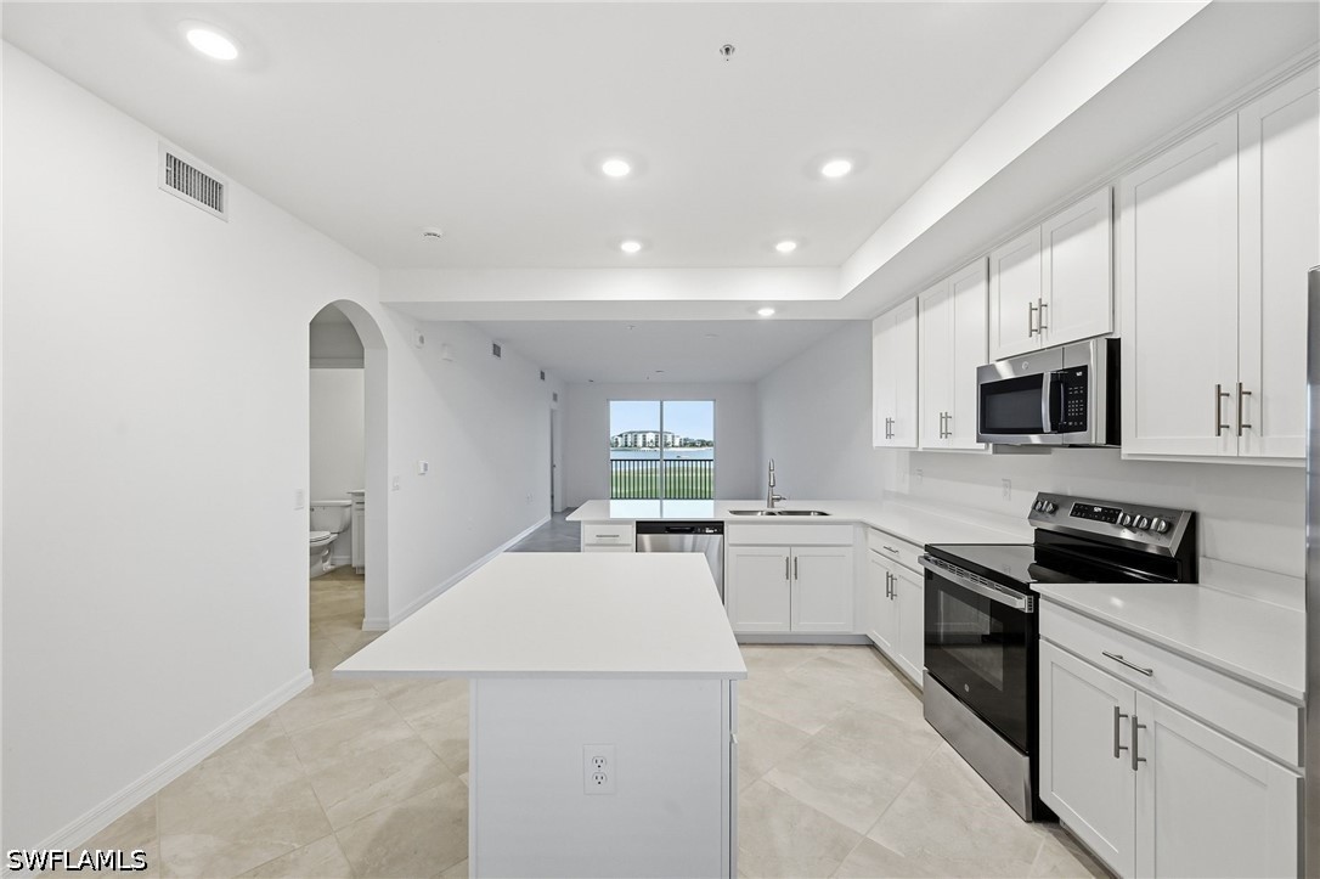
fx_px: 513
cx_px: 660
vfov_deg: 81.2
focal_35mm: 14
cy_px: 440
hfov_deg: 104.3
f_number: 7.1
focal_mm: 14
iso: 1600
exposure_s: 1/400
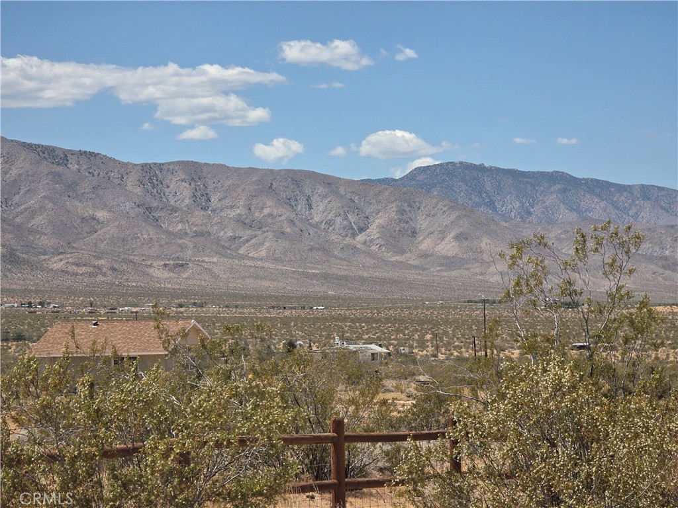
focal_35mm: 115
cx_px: 339
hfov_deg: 17.1
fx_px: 2252
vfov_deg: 12.9
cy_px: 254
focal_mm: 18.6
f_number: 3.4
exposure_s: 1/2186
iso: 64
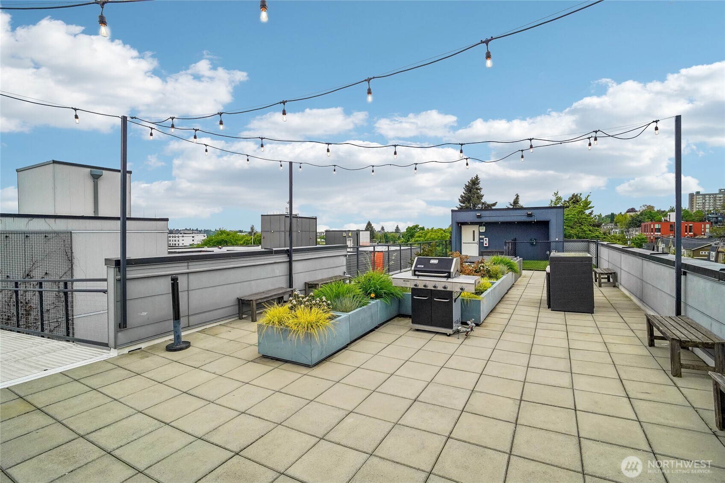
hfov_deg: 96.7
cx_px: 362
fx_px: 322
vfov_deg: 73.7
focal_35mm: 16
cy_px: 242
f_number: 8
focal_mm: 16
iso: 1600
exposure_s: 1/1600
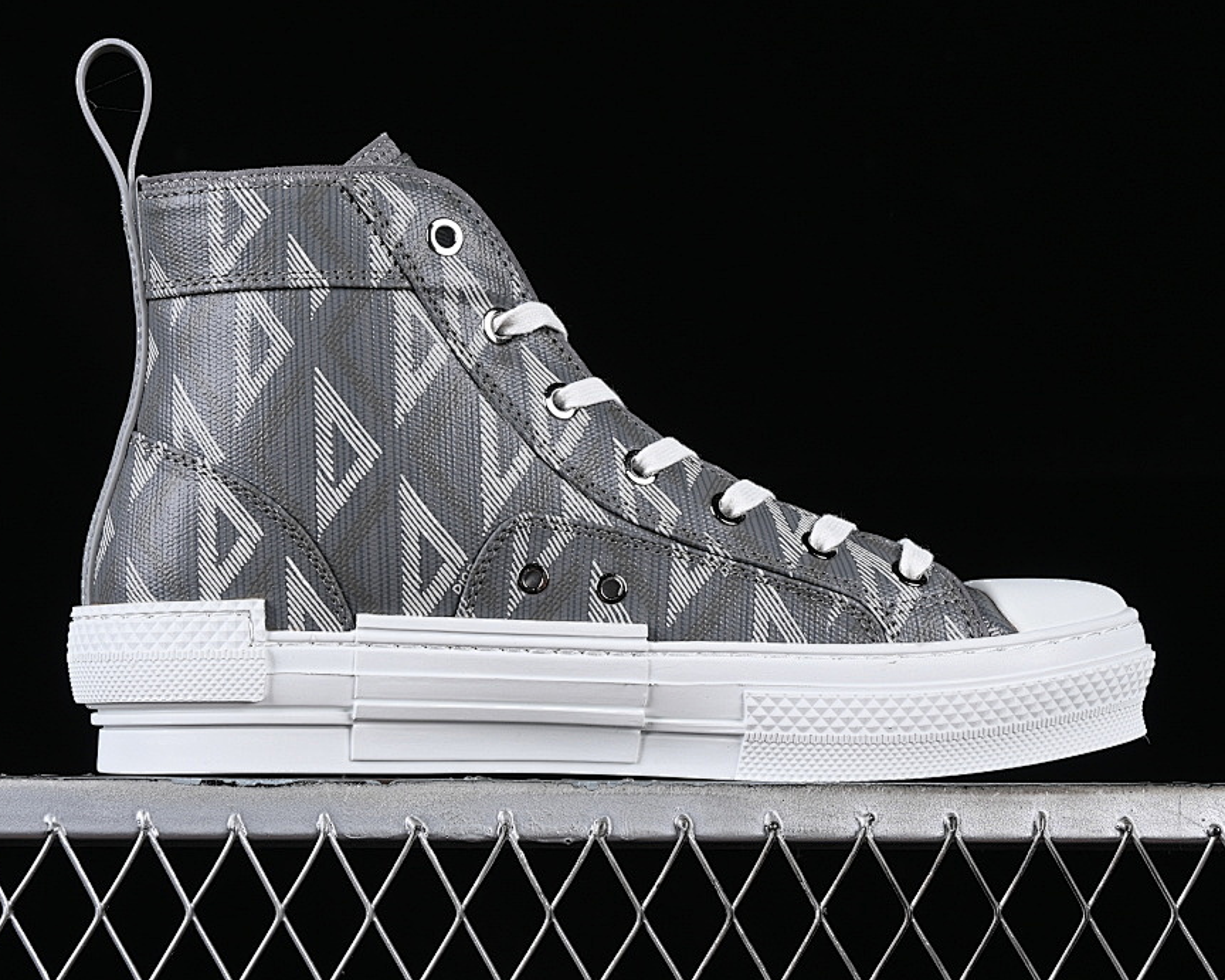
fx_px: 3190
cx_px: 608
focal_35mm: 88
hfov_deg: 21.7
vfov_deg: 17.5
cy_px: 472
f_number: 8
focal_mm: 50
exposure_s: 1/80
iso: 160
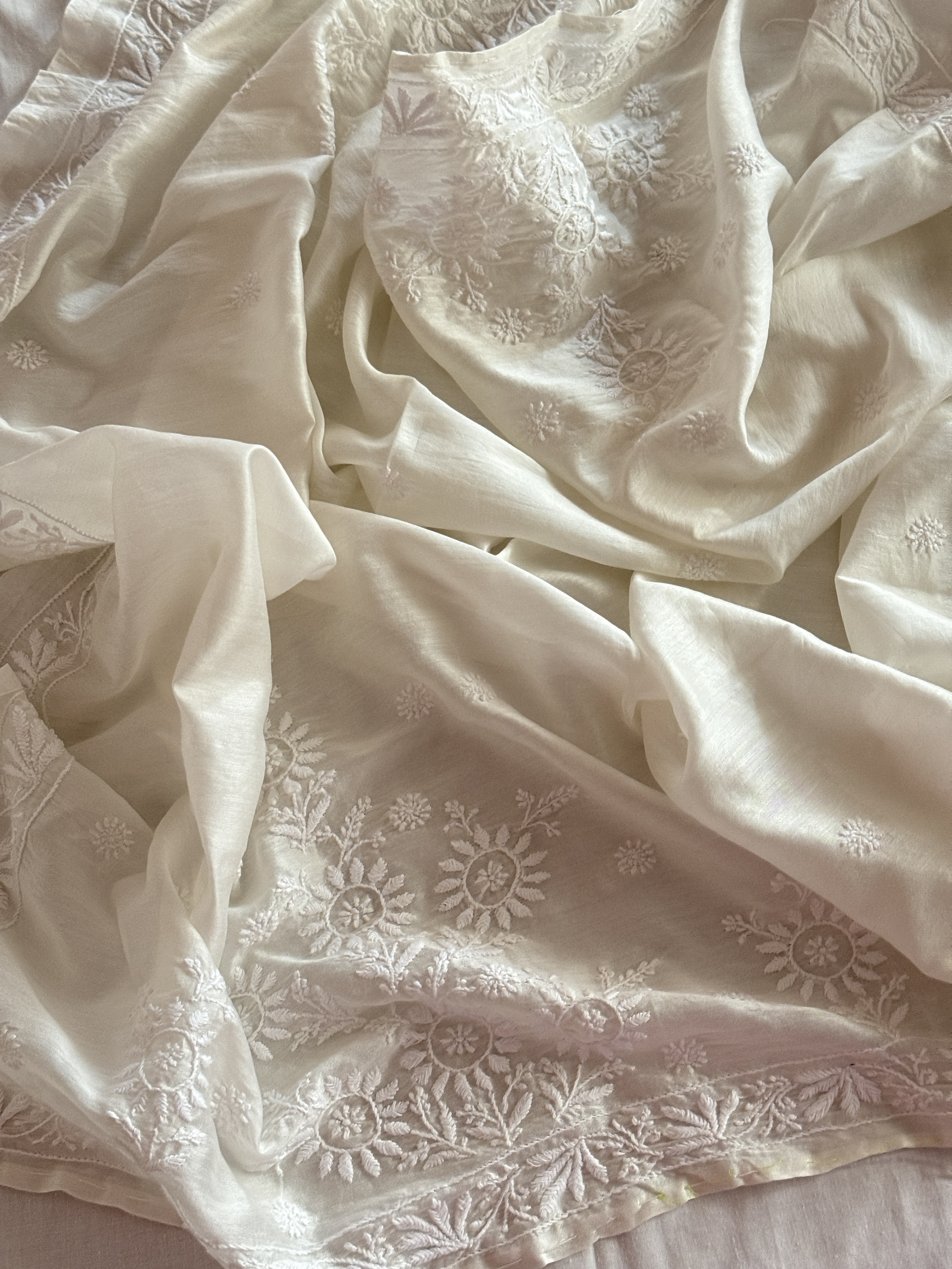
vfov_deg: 39.7
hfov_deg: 30.3
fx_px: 1760
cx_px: 476
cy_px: 634
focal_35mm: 48
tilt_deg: -71.6
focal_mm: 6.76
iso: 400
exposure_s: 1/40
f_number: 1.78
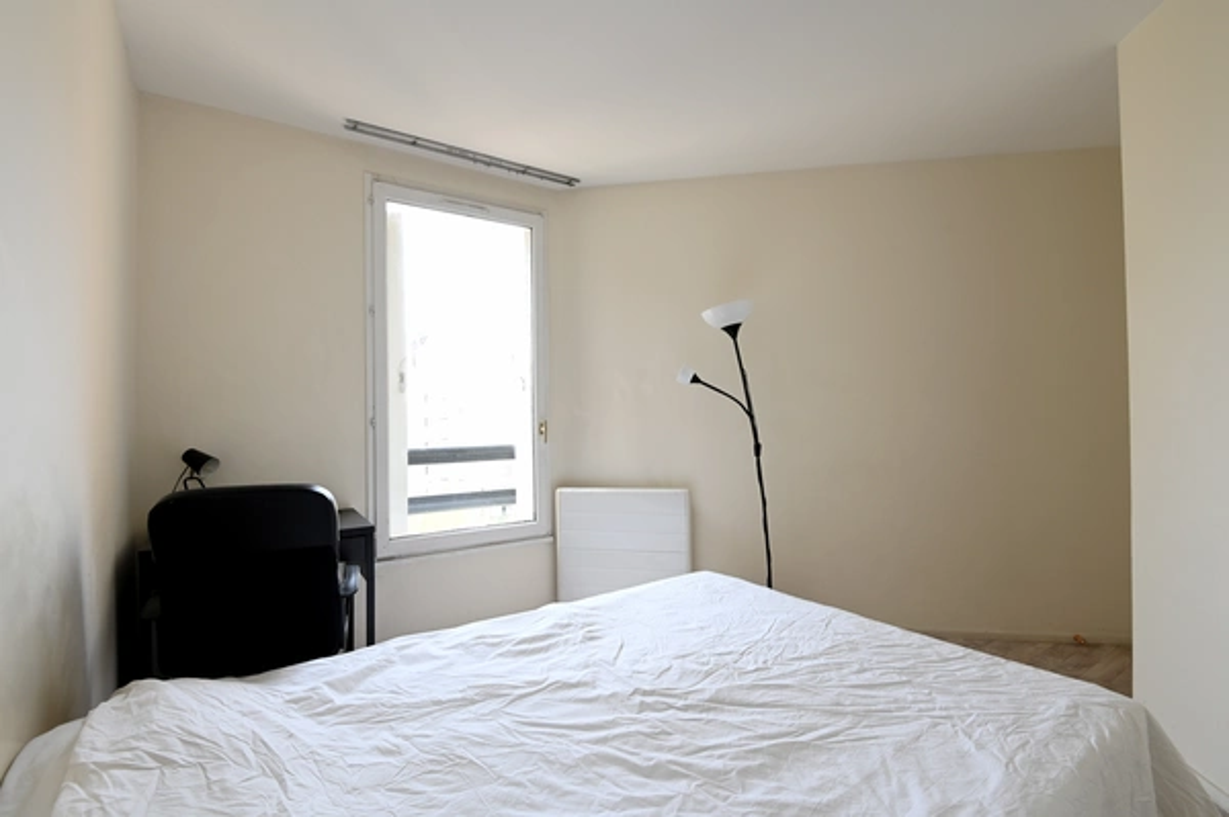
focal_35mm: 16
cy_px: 408
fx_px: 546
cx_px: 614
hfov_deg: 96.8
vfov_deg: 73.6
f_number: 11
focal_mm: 16
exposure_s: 1/15
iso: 200
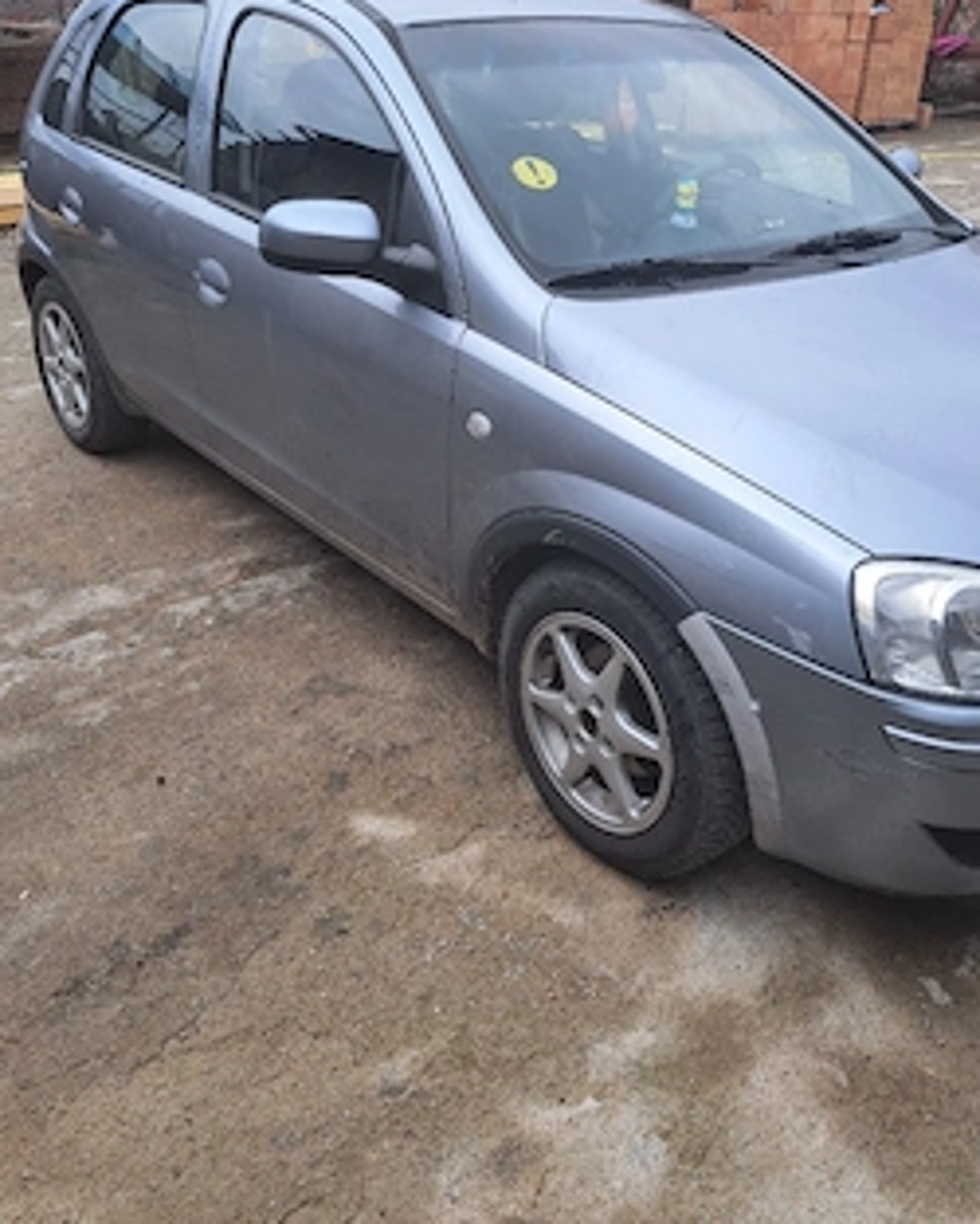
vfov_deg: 58.6
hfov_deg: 48.4
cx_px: 564
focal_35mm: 30
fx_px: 1087
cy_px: 553
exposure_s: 1/100
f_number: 1.8
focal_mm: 5.23
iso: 50
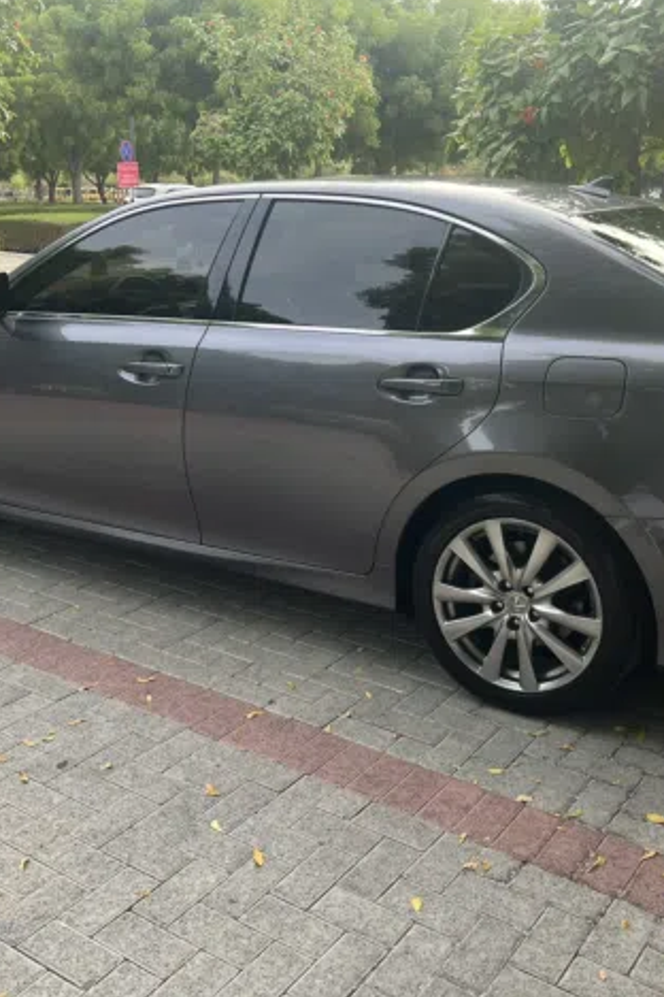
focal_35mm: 37
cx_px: 355
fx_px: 1024
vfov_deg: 51.9
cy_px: 494
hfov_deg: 35.9
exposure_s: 1/166
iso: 40
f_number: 1.5
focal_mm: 5.7
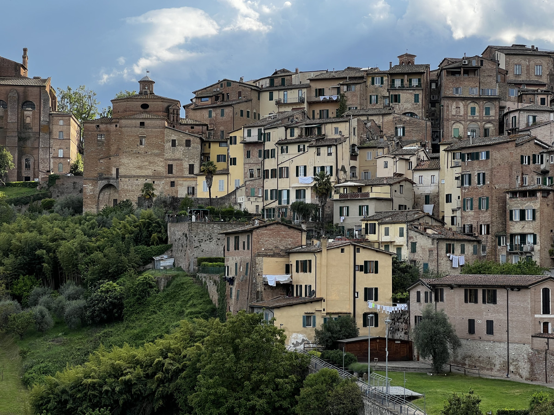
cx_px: 277
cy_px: 208
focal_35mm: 77
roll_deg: -0.3
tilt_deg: +3.6
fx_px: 1232
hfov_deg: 25.3
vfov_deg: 19.1
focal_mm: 9
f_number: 2.8
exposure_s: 1/421
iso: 32
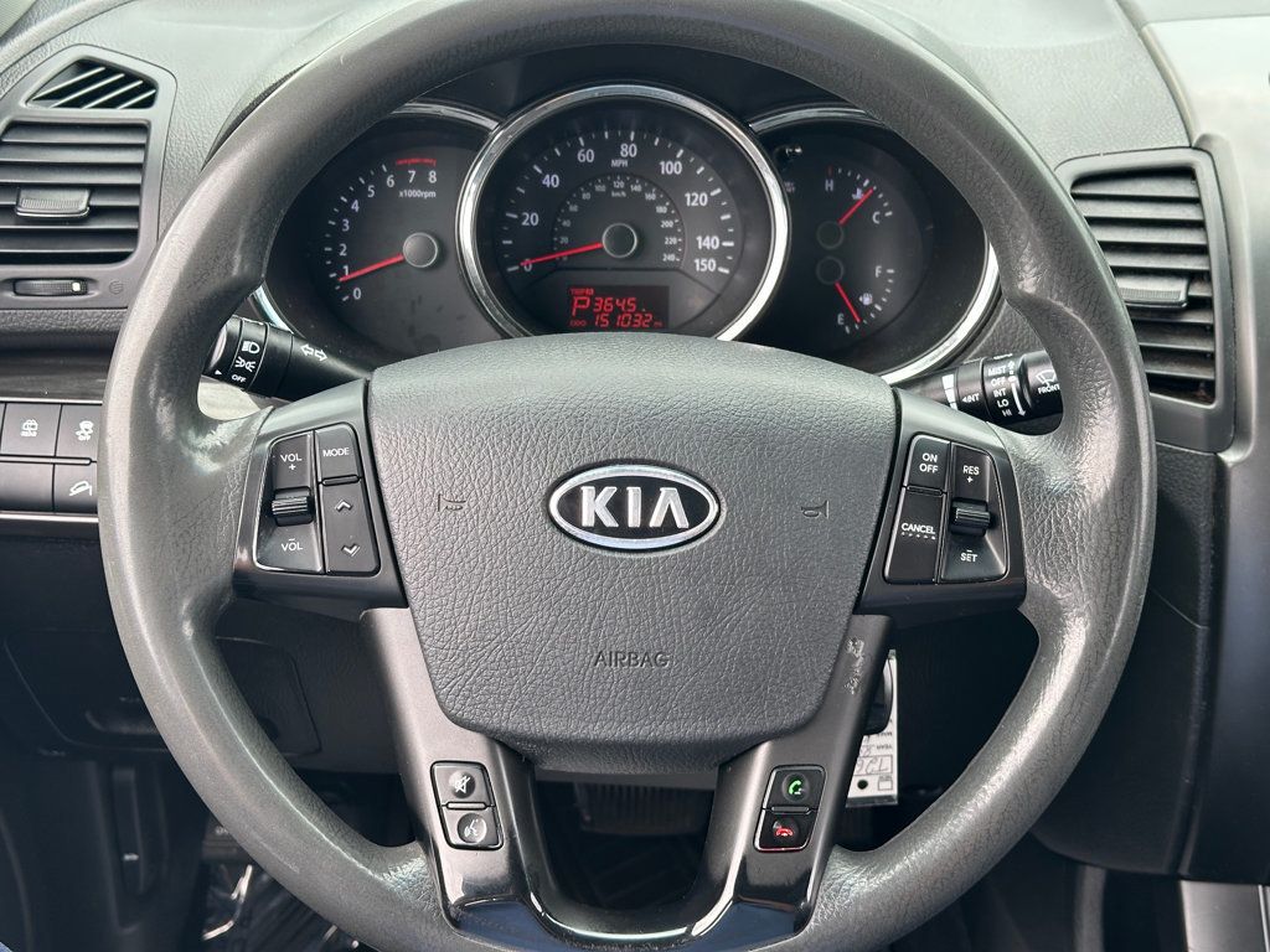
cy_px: 476
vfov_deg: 30.3
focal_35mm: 48
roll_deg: +0.9
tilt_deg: -28.4
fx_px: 1761
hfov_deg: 39.7
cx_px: 635
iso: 50
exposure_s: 1/160
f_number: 1.78
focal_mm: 6.86
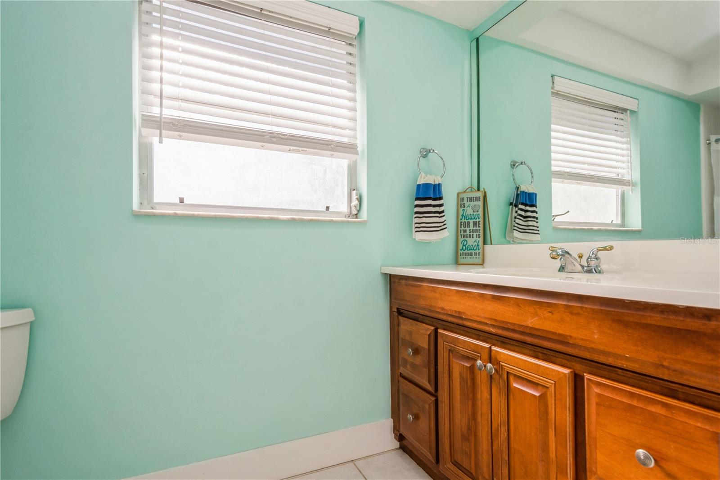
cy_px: 240
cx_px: 360
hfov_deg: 95.0
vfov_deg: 72.0
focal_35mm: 16
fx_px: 330
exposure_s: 1/80
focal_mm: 11
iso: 250
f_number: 8
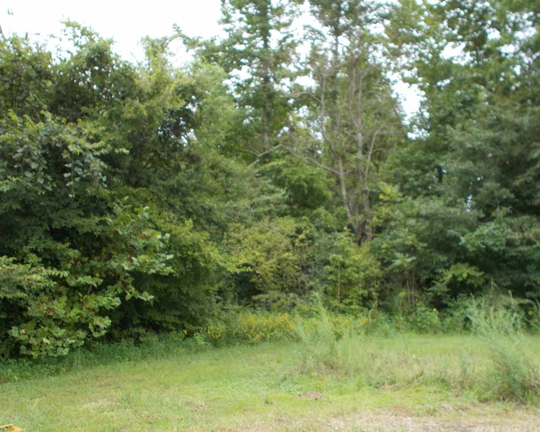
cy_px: 215
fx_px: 655
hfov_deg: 44.8
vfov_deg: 36.5
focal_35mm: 41
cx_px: 286
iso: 80
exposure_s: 1/40
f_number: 3.9
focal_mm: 6.9
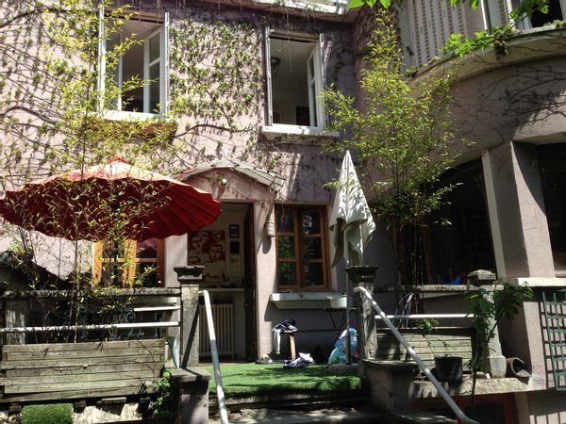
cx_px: 283
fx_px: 540
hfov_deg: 55.4
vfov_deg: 42.9
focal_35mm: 33
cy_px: 212
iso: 50
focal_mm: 4.13
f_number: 2.4
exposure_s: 1/596
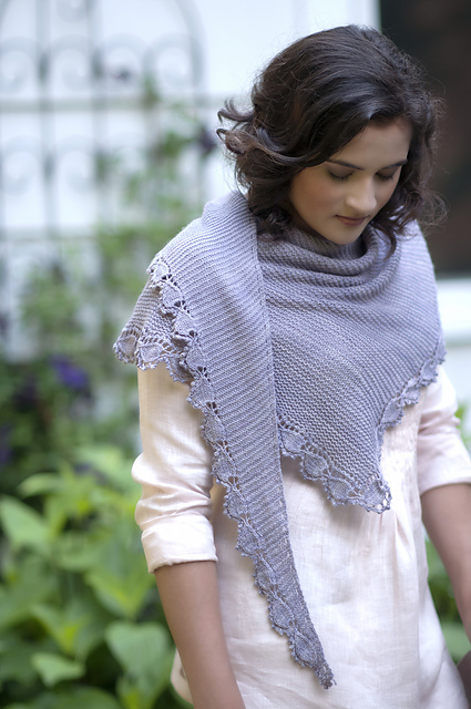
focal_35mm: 128
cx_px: 236
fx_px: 2509
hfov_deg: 10.7
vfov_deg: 16.1
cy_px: 354
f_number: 1.6
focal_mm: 85
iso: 200
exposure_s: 1/1000
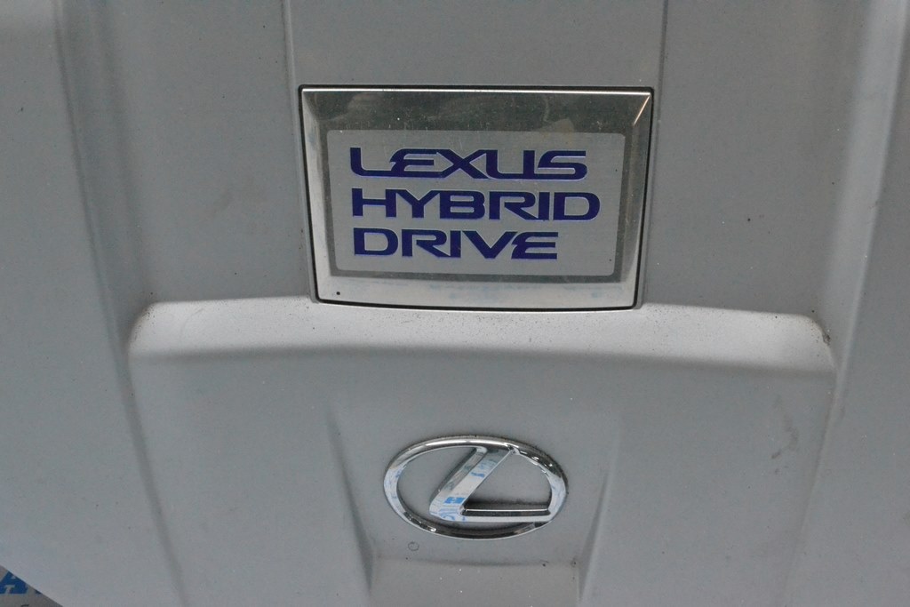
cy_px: 304
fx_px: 1100
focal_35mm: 44
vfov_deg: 30.9
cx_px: 455
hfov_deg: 45.0
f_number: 13
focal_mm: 29
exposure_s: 1/160
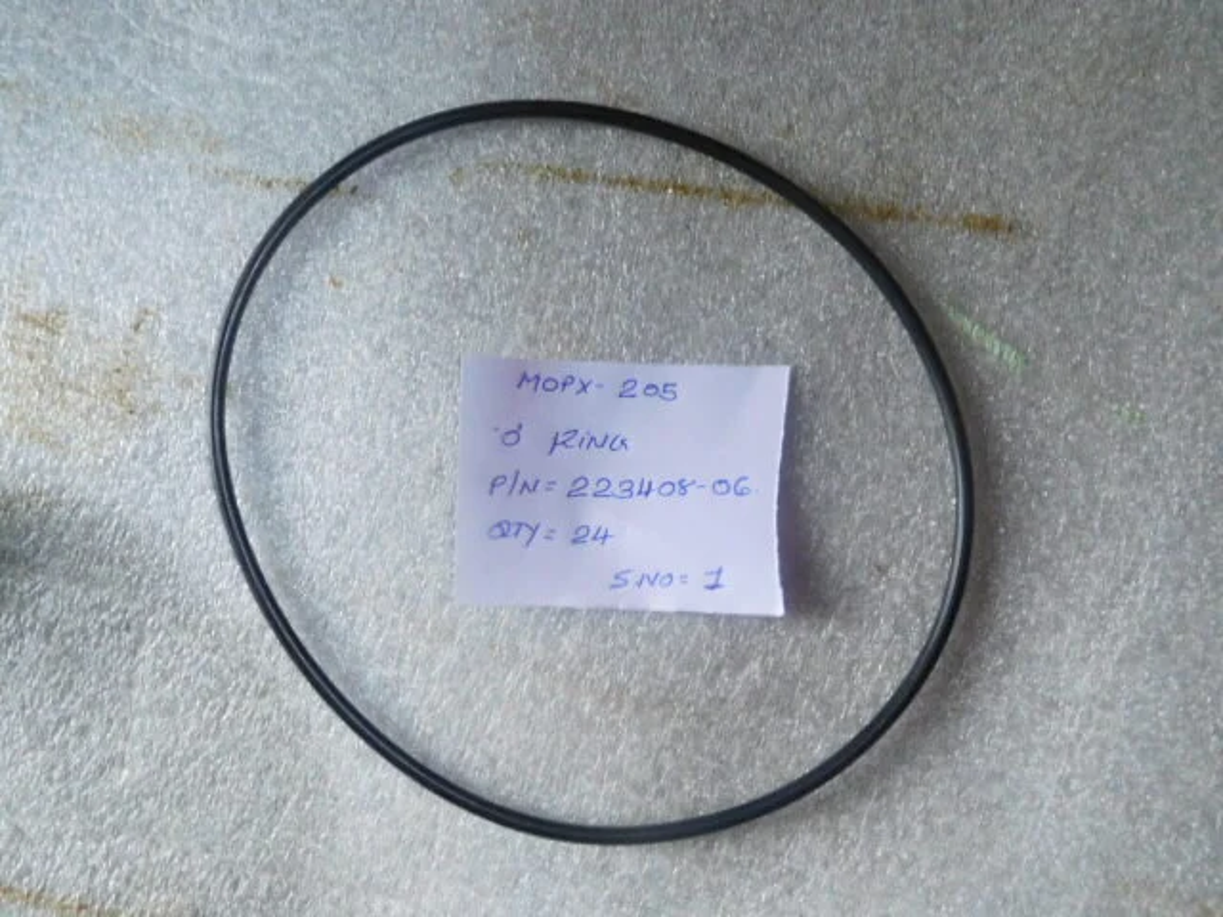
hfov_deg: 69.4
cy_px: 458
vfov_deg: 54.9
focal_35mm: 25
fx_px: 883
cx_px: 612
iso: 450
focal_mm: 4.5
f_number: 6.8
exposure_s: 1/30
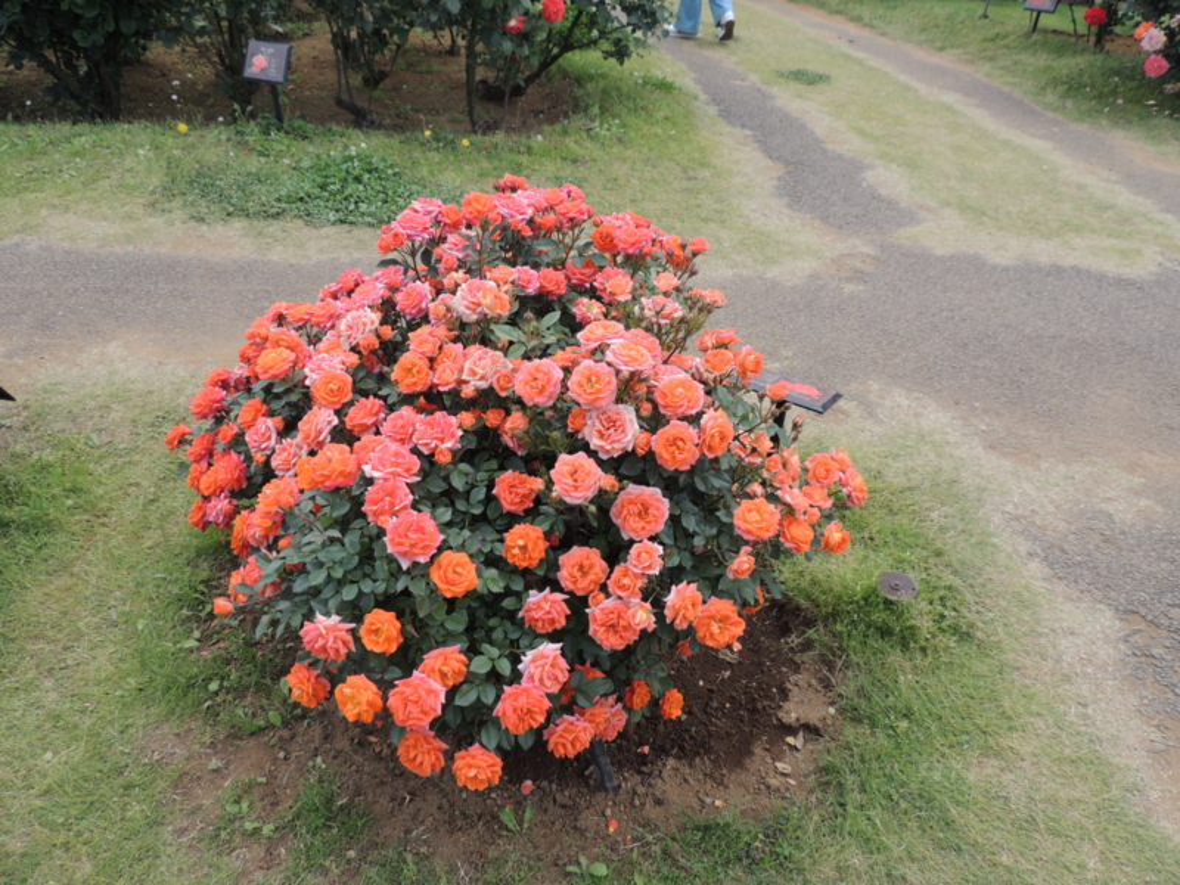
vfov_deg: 56.8
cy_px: 442
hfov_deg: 71.6
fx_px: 818
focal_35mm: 24
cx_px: 590
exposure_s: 1/500
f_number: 3
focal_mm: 4.3
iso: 100
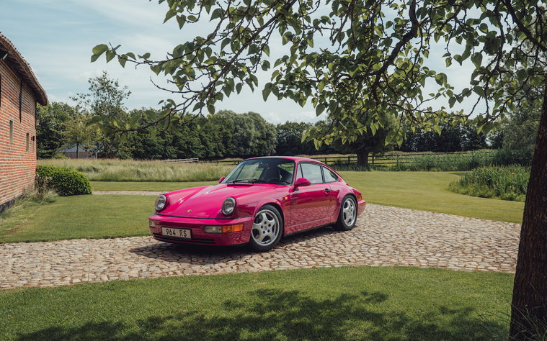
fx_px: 492
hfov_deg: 58.2
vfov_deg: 38.3
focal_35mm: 33
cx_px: 275
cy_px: 165
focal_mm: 32
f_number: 6.3
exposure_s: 1/320
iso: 200
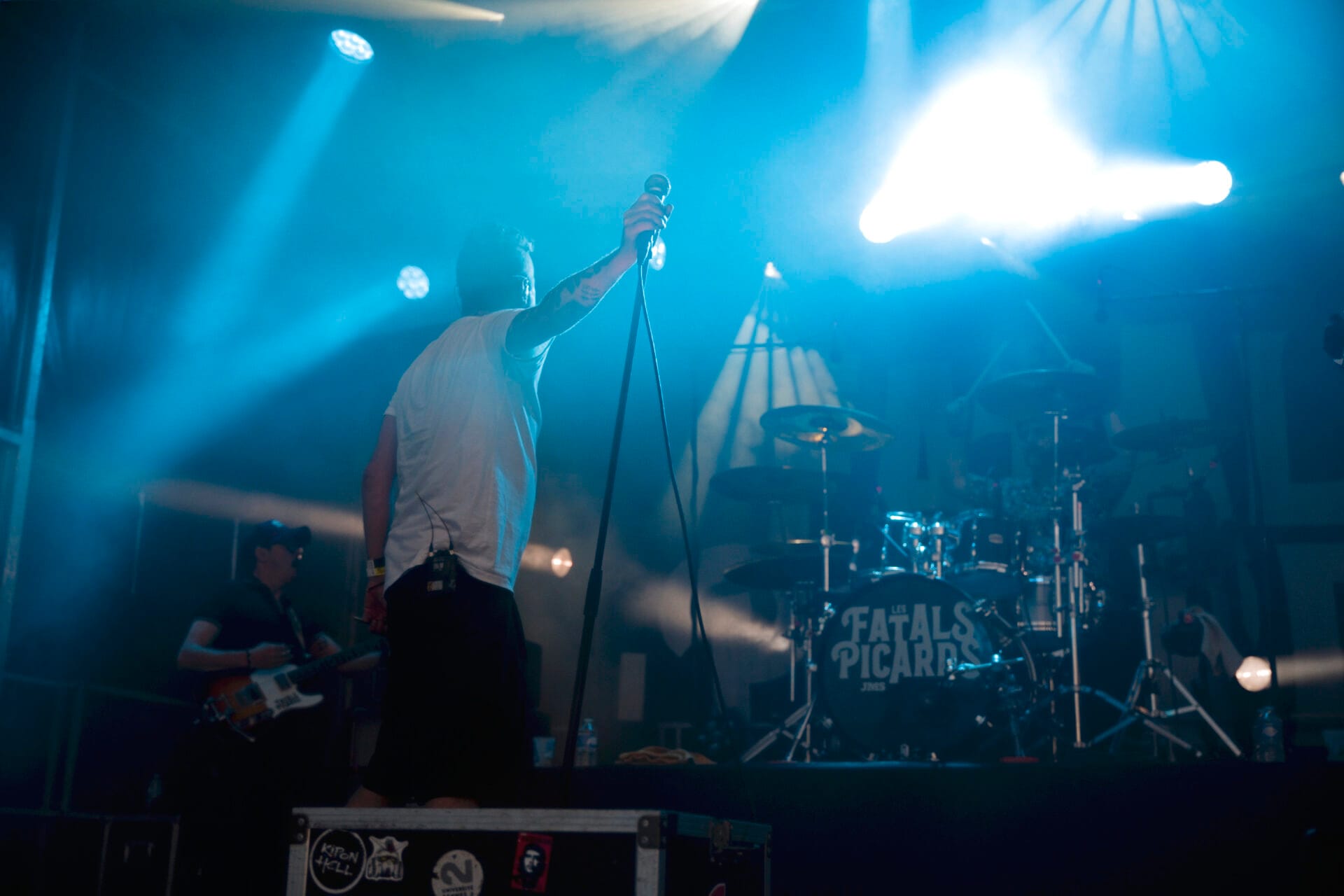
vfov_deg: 30.3
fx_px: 1654
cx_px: 672
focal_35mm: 44
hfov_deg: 44.2
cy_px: 448
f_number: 3.2
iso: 250
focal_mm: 44.3
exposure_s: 1/250
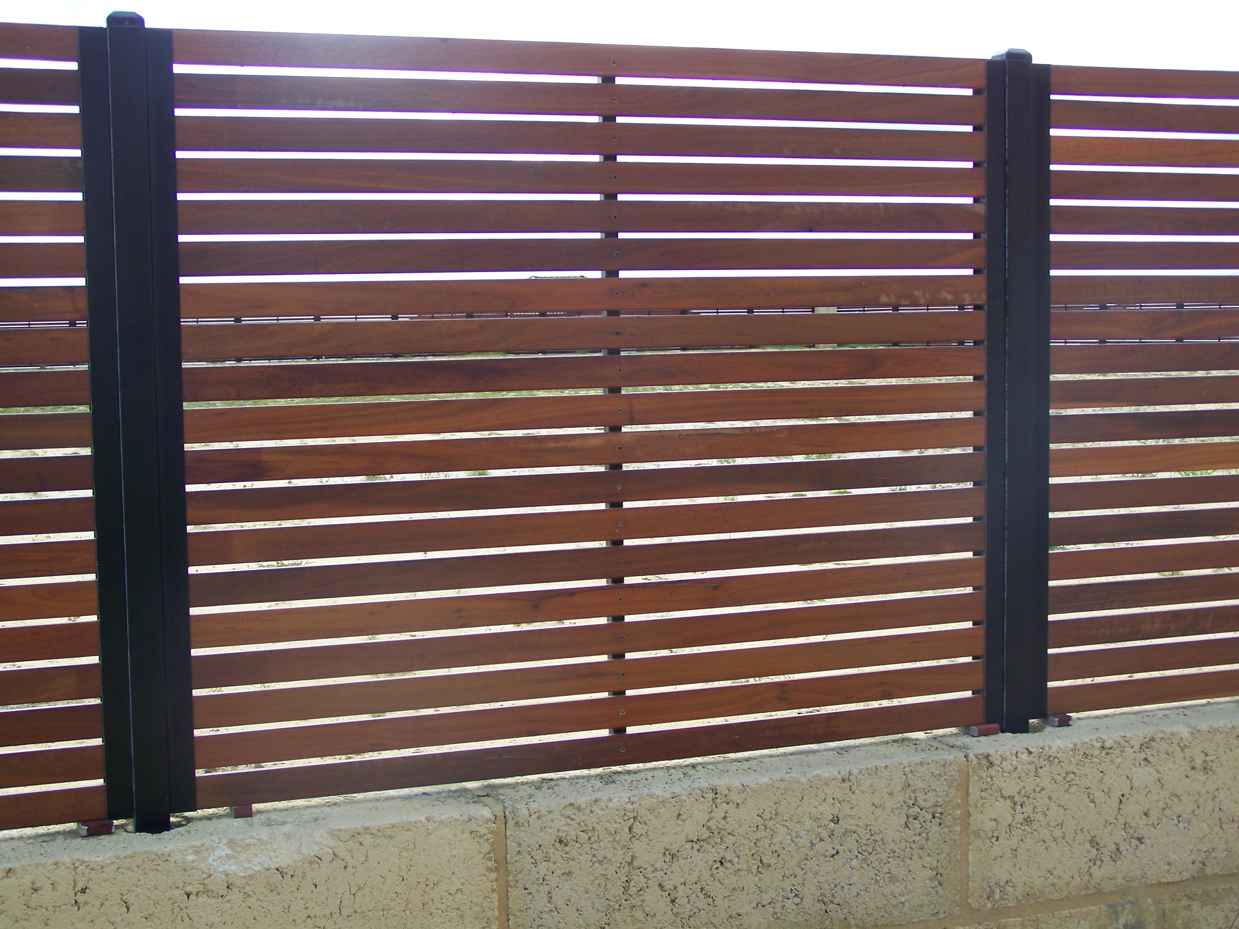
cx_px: 620
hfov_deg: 37.5
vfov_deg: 28.6
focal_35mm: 51
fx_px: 1825
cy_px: 464
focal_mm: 8.5
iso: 64
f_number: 3
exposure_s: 1/400
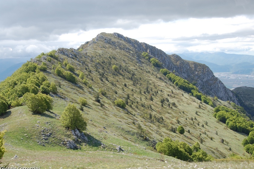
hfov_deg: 41.1
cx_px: 133
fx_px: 338
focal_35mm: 48
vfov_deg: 28.0
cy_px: 88
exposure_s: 1/250
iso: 200
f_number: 8
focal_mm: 30
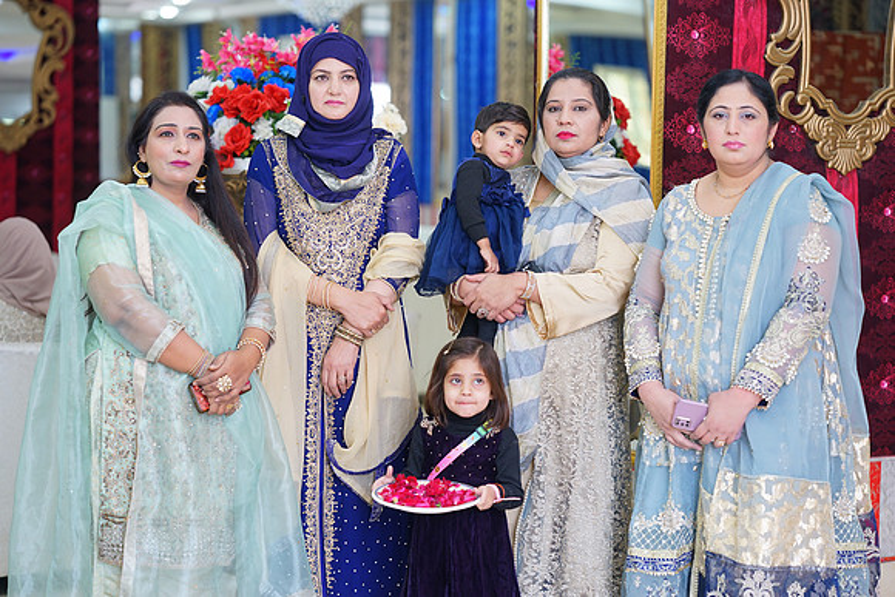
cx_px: 448
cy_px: 298
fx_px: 2114
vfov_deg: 16.1
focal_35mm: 85
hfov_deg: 23.9
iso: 400
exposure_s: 1/160
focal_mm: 85
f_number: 2.5
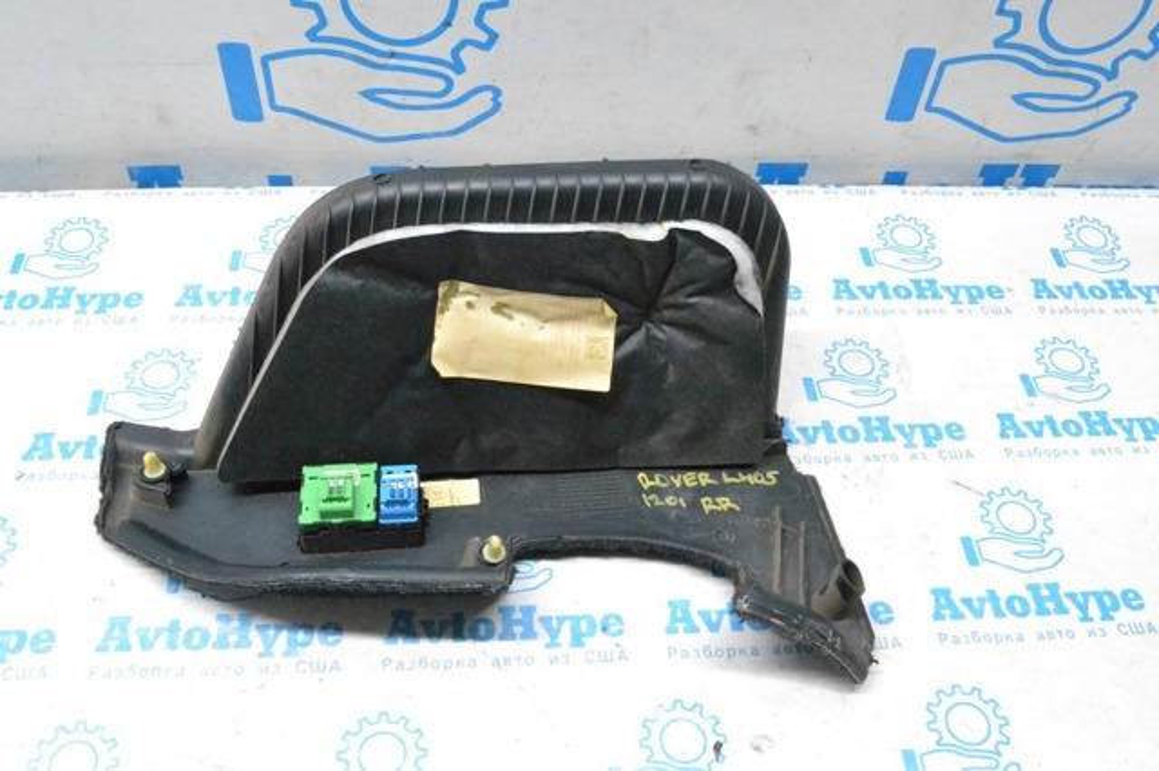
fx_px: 1062
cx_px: 580
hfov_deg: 57.2
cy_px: 386
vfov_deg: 39.9
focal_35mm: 33
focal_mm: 22
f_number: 10
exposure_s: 1/125
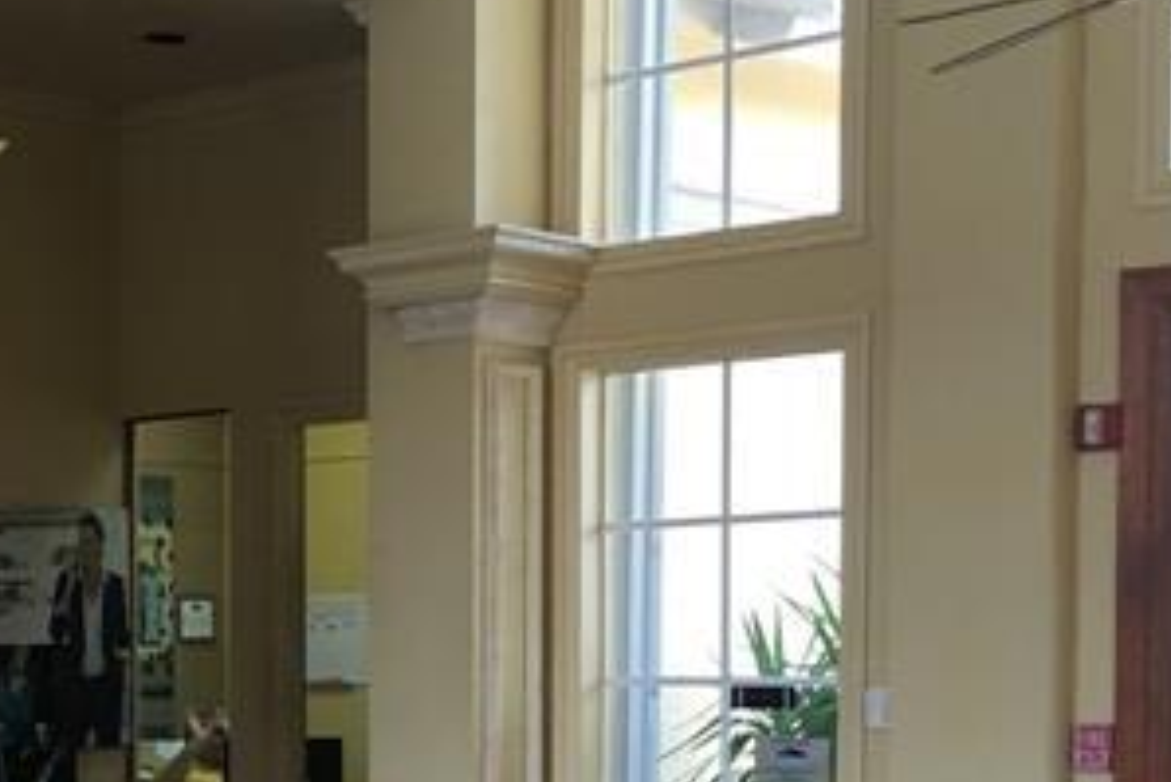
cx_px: -98
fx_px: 2636
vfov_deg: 16.5
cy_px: 802
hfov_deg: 23.6
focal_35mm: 81
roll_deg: +1.1
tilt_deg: -3.3
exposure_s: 1/30
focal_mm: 4.15
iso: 40
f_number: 2.2
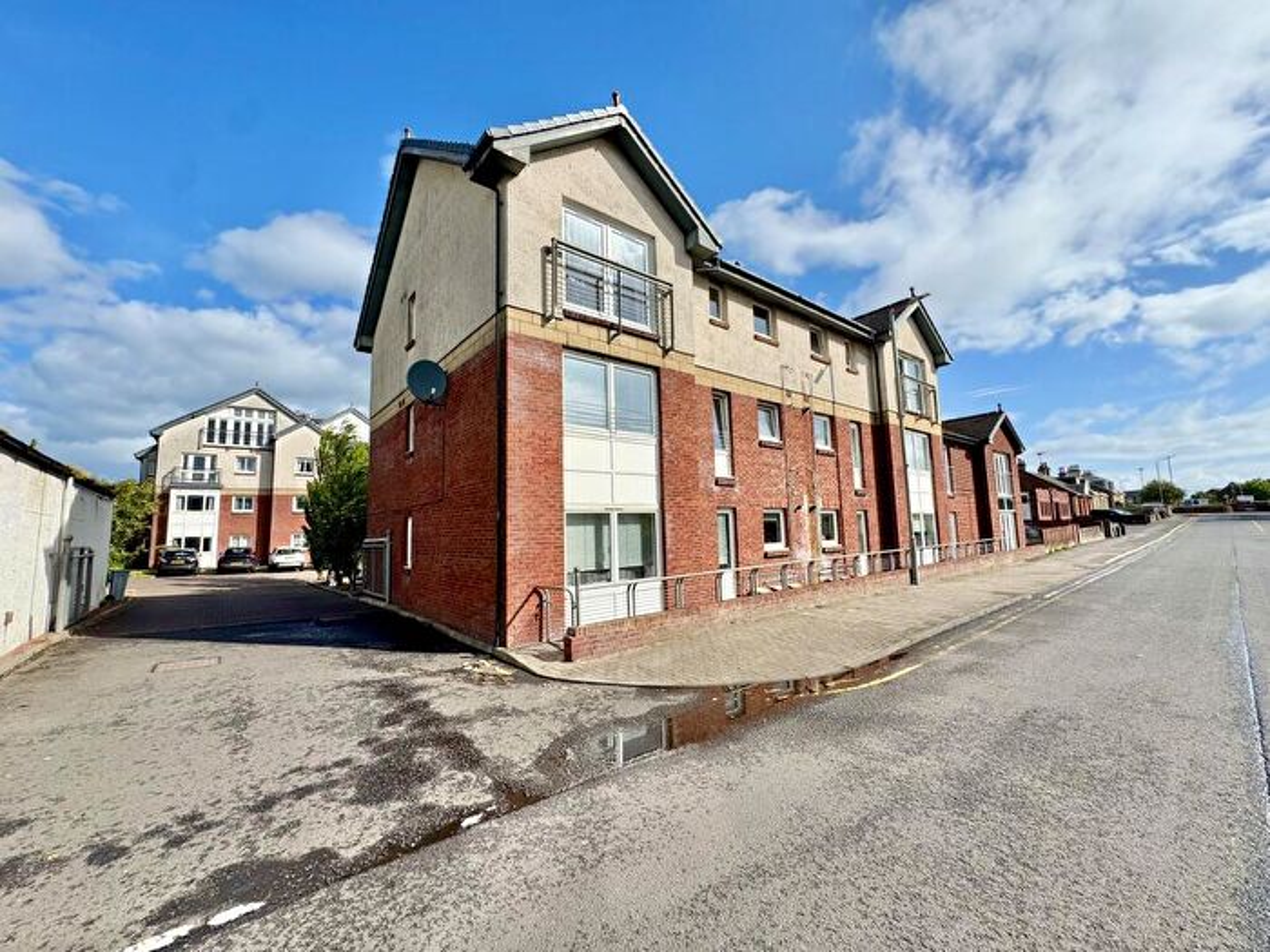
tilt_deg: +6.2
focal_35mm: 14
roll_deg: +1.1
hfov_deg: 102.1
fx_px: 514
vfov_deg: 85.7
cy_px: 476
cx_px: 635
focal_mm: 2.22
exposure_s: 1/2674
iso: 50
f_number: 2.2
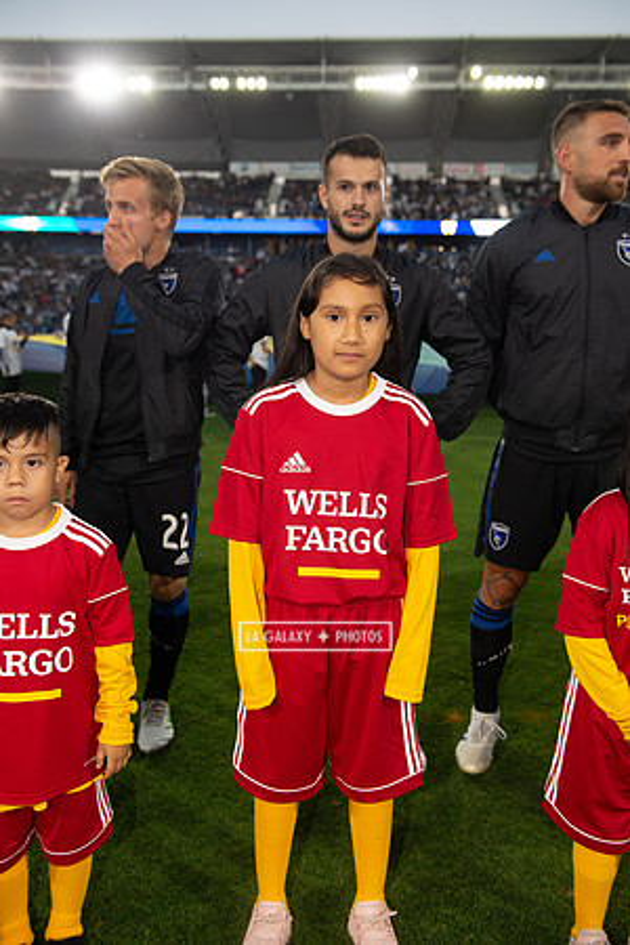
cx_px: 315
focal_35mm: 32
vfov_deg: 58.7
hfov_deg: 41.1
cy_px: 472
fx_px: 840
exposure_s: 1/250
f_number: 4
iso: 640
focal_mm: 32
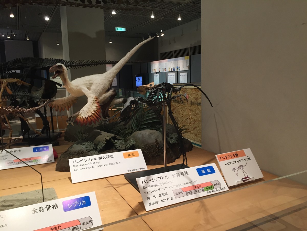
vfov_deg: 48.2
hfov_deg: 61.7
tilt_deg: -7.8
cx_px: 154
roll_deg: +0.6
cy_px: 116
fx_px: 257
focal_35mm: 29
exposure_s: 1/33
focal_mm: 4.15
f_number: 2.2
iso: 40
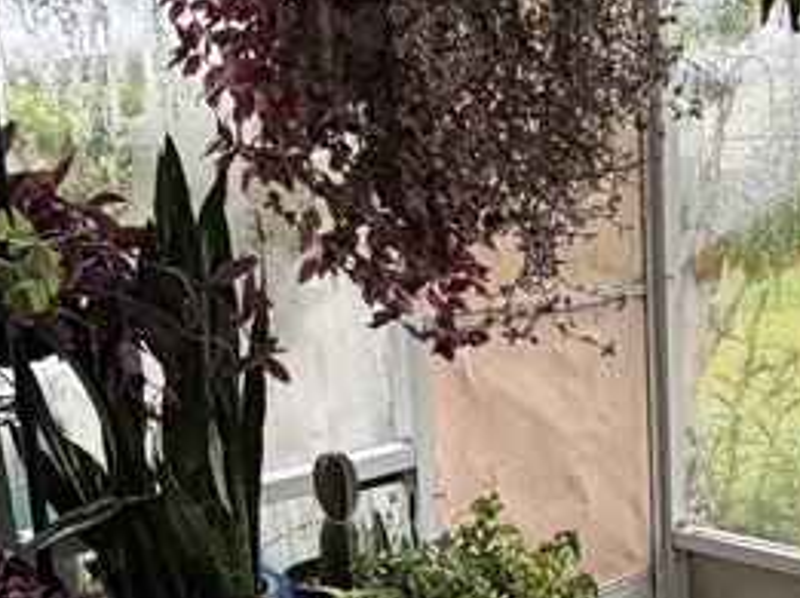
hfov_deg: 34.3
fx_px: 1269
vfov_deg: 26.0
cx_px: 598
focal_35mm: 55
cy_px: 475
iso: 320
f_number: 2.2
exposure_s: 1/60
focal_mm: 2.22
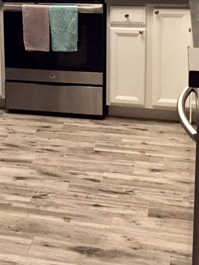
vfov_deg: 26.5
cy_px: 27
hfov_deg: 20.3
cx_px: 20
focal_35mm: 71
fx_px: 544
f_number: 2.2
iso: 200
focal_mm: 4.15
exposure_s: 1/30
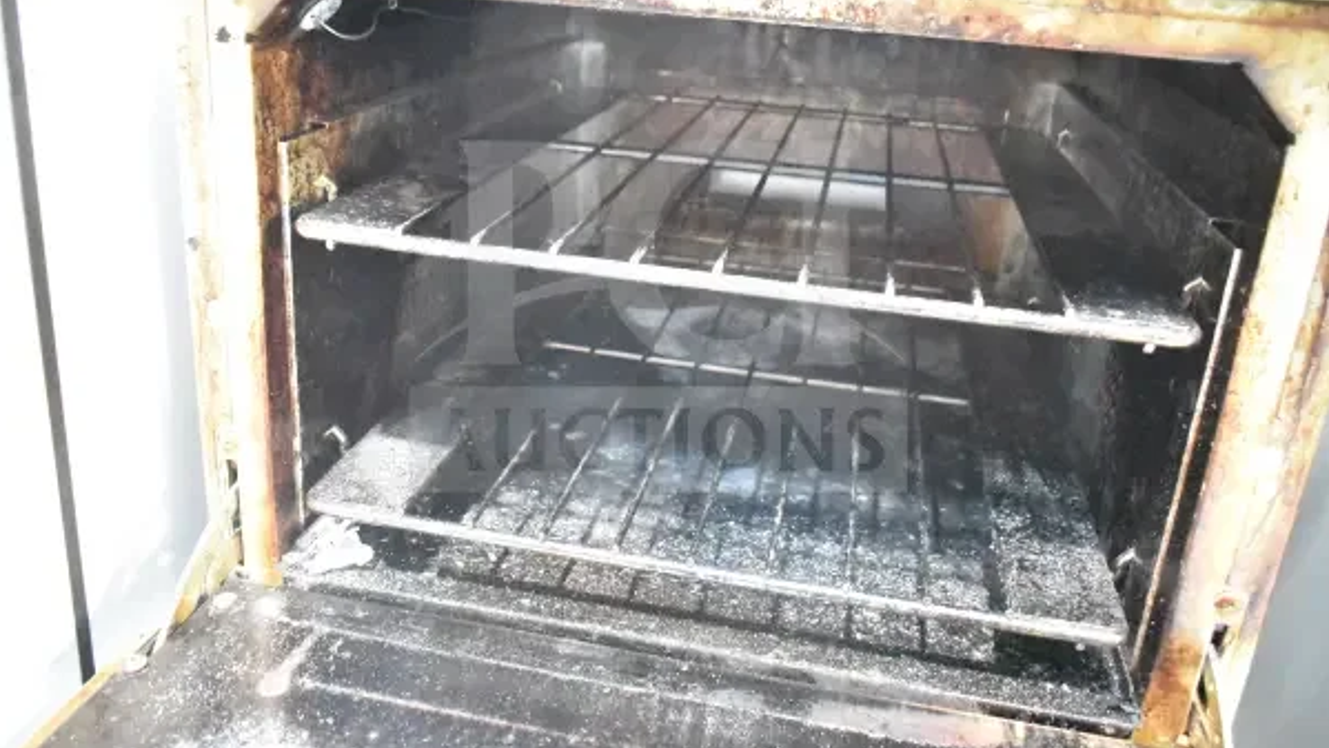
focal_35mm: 32
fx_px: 1128
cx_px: 657
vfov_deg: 36.6
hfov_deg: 61.0
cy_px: 316
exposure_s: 1/30
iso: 25600
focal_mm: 20
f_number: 3.5
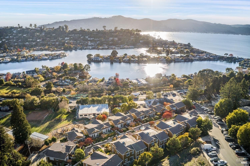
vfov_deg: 46.4
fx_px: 194
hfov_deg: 65.5
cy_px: 83
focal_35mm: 28
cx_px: 125
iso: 100
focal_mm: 10.26
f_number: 3.5
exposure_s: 1/1250
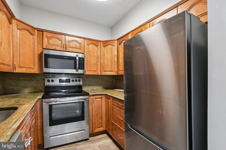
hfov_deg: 96.7
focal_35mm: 16
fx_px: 100
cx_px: 113
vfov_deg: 73.7
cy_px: 75
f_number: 8
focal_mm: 16
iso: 400
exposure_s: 1
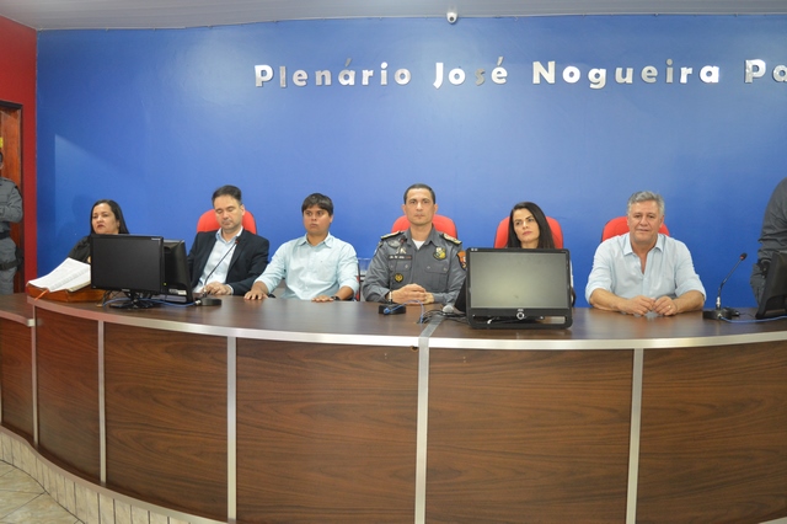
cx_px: 394
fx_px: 787
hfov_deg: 53.2
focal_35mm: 36
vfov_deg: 36.8
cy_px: 262
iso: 1100
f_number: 4
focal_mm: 24
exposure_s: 1/15
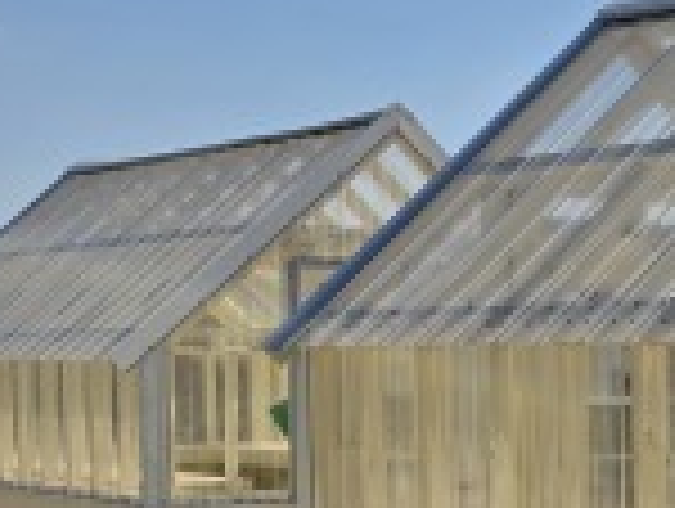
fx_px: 1914
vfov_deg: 15.0
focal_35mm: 98
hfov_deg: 16.3
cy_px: 463
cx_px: 1264
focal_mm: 6.5
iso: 25
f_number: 1.4
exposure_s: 1/7939
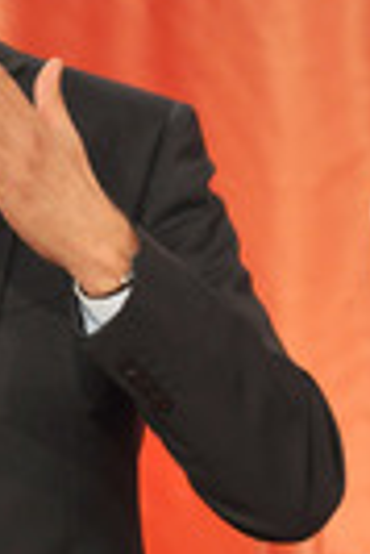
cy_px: 437
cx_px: -125
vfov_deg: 3.4
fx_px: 9356
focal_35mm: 609
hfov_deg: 2.3
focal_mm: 135
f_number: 5.6
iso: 800
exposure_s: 1/200
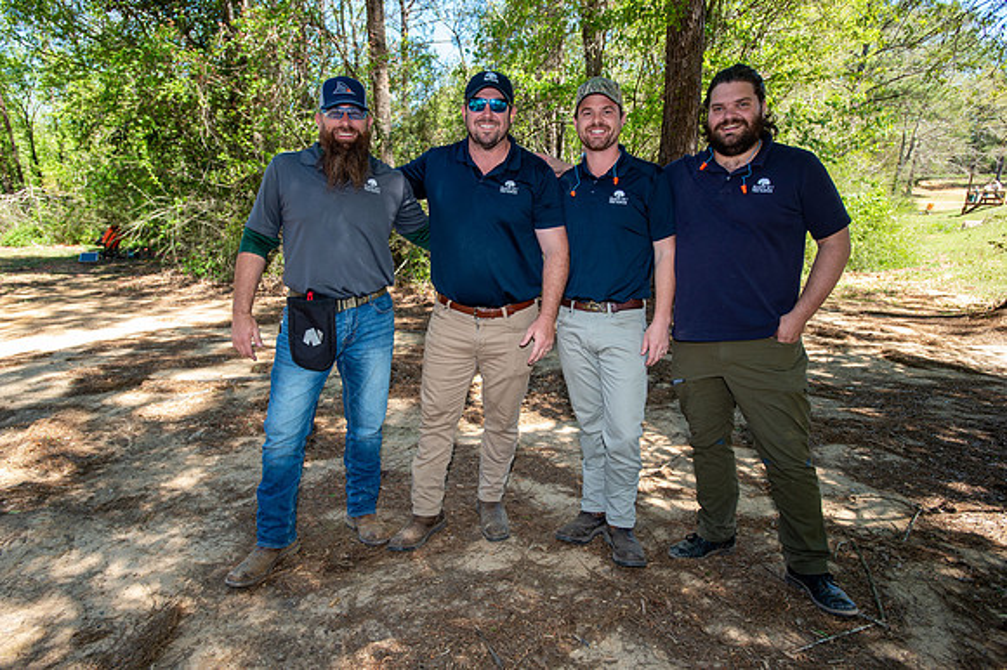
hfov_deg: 78.6
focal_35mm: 22
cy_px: 335
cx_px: 504
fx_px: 615
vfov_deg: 57.2
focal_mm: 22
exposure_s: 1/250
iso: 360
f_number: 5
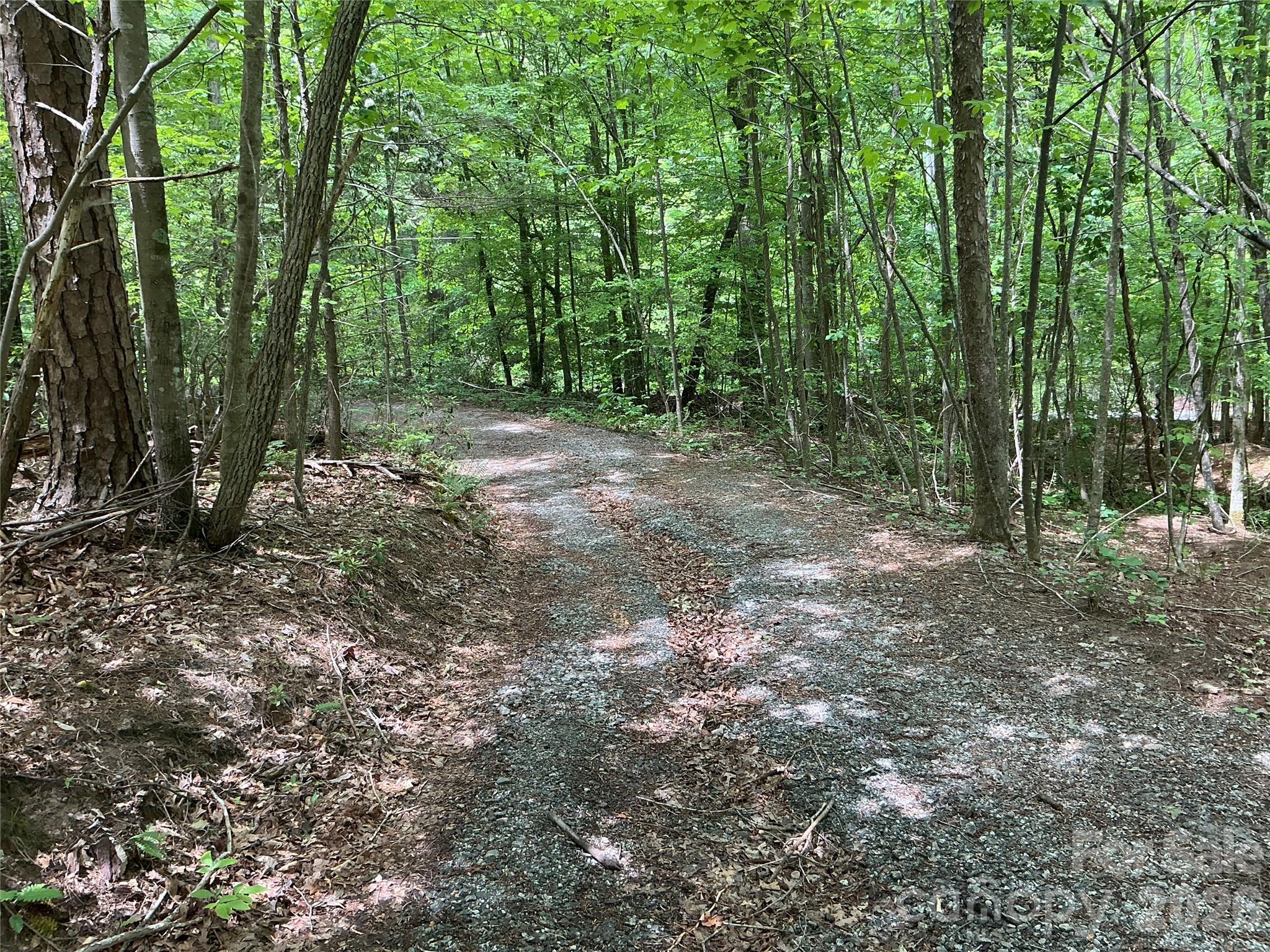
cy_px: 476
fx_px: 1064
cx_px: 635
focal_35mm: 29
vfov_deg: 48.2
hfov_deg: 61.7
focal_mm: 3
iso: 40
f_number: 1.8
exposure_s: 1/60
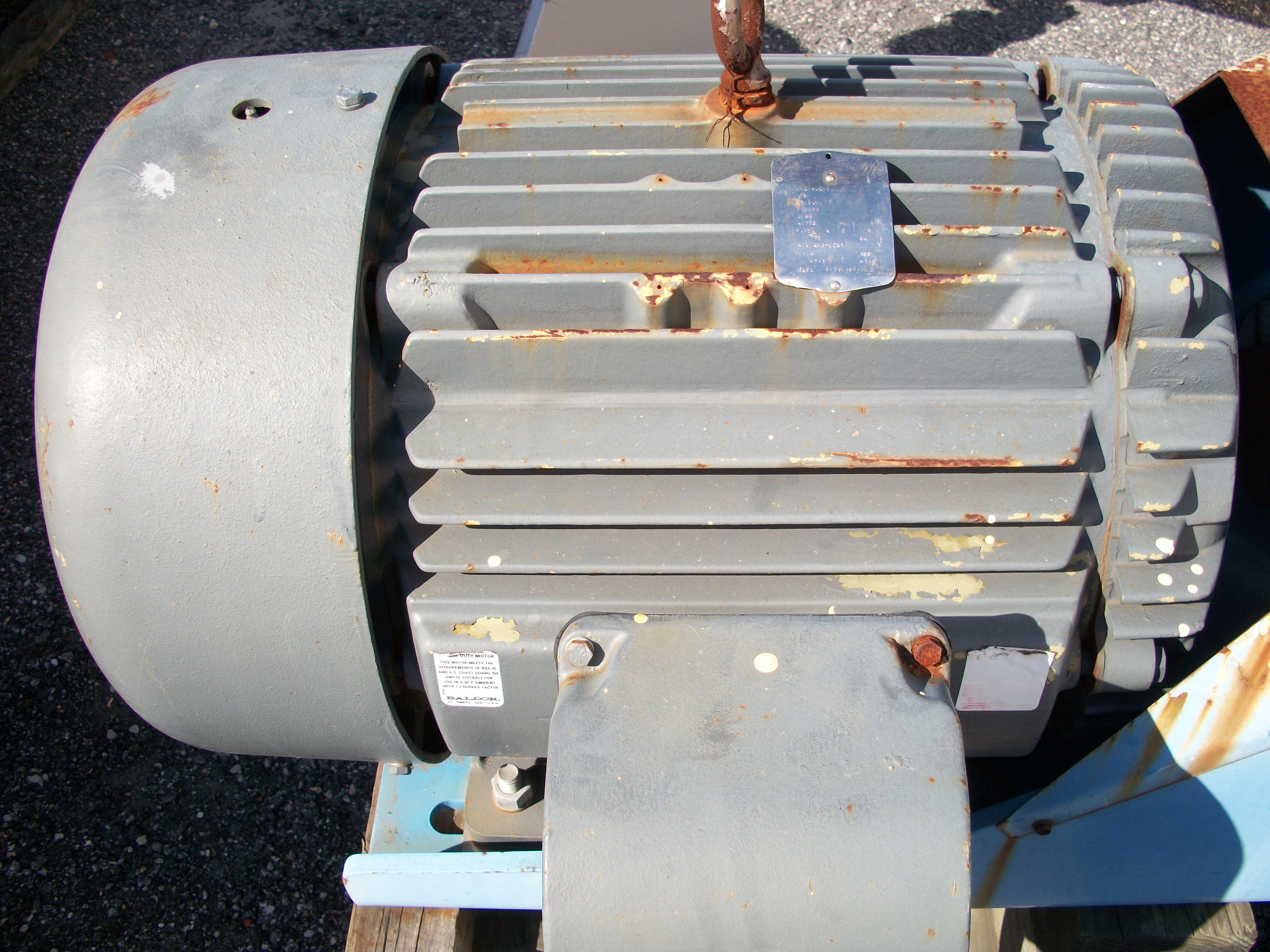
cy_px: 476
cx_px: 635
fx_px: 1284
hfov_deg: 52.6
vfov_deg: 40.7
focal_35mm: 35
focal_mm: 6.3
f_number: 3.1
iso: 80
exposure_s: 1/640
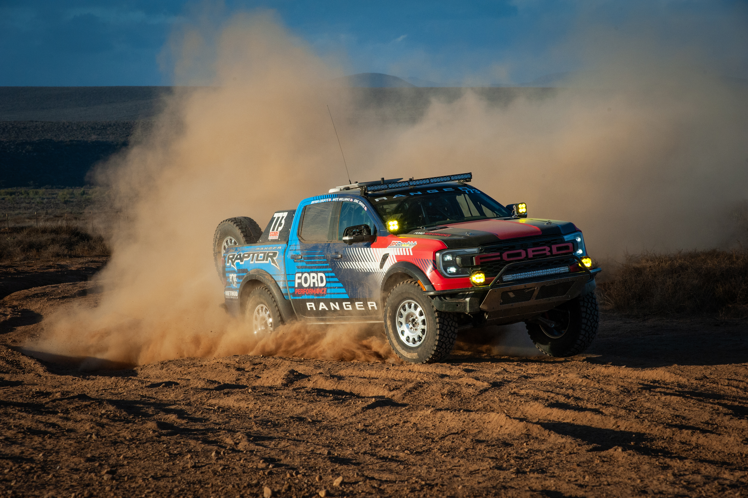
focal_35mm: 155
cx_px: 374
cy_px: 249
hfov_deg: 13.3
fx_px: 3218
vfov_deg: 8.8
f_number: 13
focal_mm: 155
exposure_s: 1/1250
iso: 1000
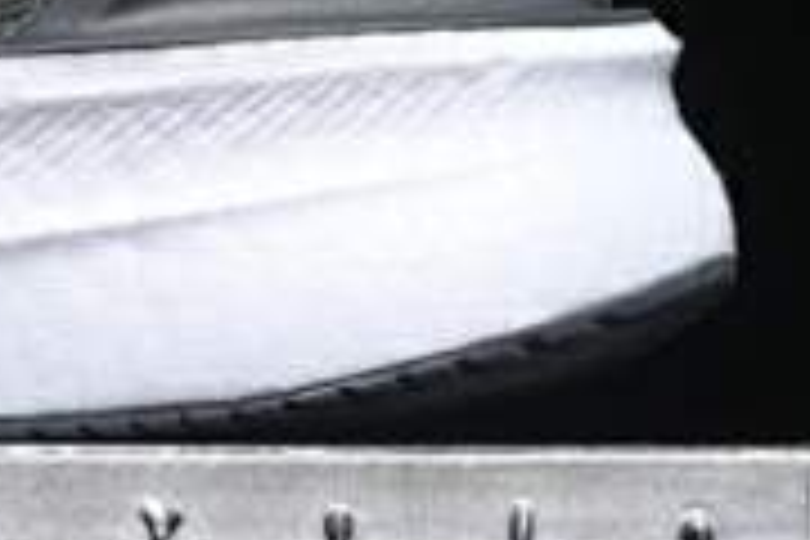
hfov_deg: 6.7
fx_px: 6862
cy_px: -238
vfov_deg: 4.5
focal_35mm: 305
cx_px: -374
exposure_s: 1/60
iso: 160
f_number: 6.3
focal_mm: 50
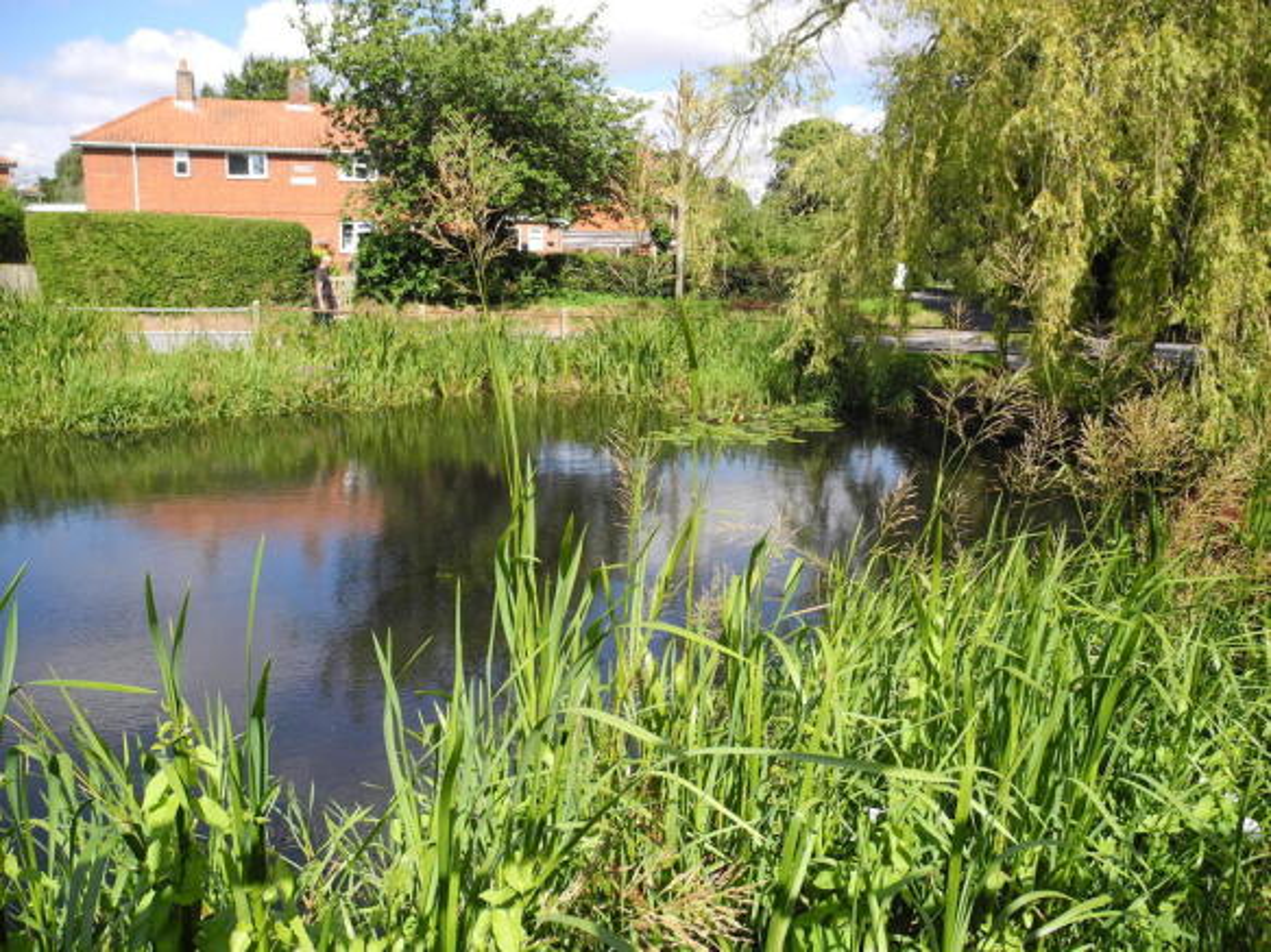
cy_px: 476
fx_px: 1028
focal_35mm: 28
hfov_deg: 63.5
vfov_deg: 49.7
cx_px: 636
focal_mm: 6
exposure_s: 1/860
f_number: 2.8
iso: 100
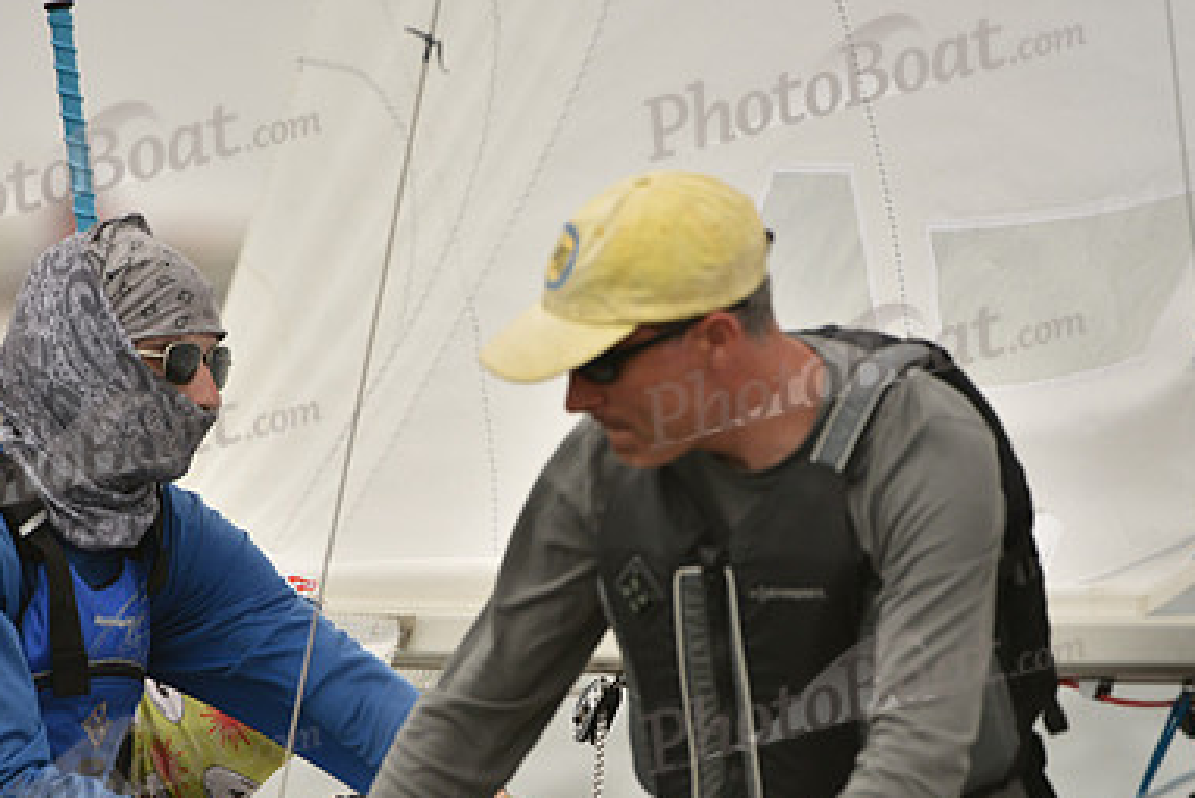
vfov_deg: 2.3
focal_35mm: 607
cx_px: 485
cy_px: 574
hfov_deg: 3.4
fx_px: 20156
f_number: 4.5
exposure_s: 1/2000
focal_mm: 400
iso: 320
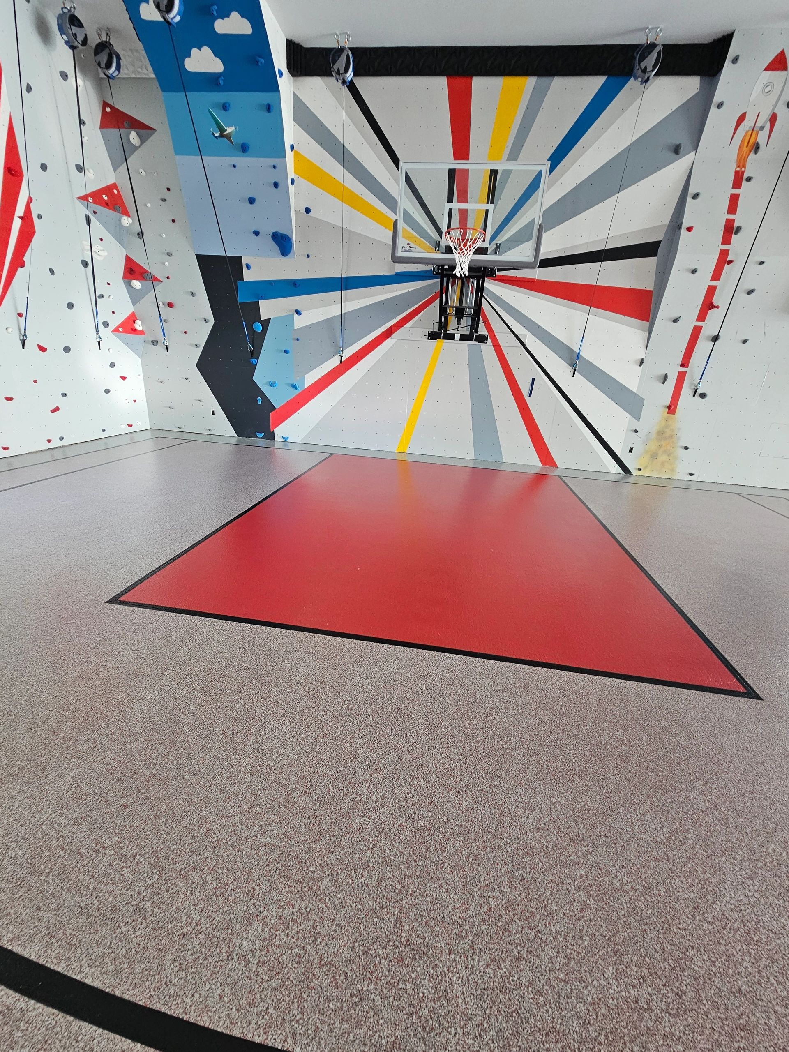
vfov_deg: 106.2
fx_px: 395
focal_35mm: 13
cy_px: 526
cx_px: 394
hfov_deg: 89.9
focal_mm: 2.2
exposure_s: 1/60
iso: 250
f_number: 2.2
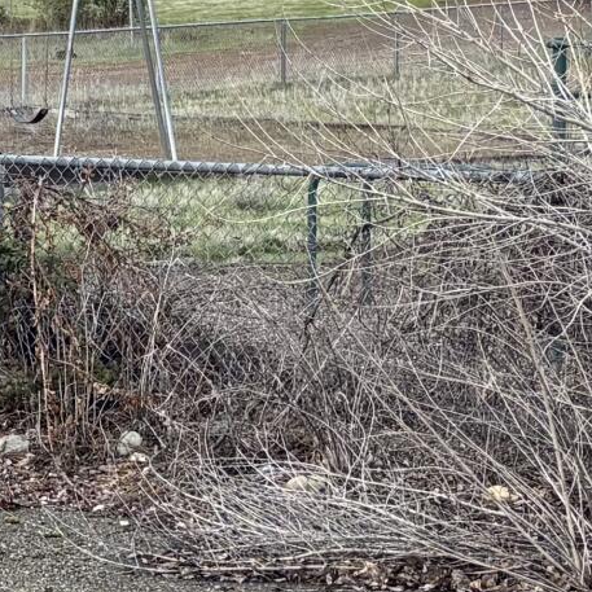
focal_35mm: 151
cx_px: -613
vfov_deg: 11.3
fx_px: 2922
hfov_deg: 10.6
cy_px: -141
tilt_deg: +4.5
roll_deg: -3.2
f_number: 1.6
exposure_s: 1/1543
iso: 50
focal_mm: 5.96
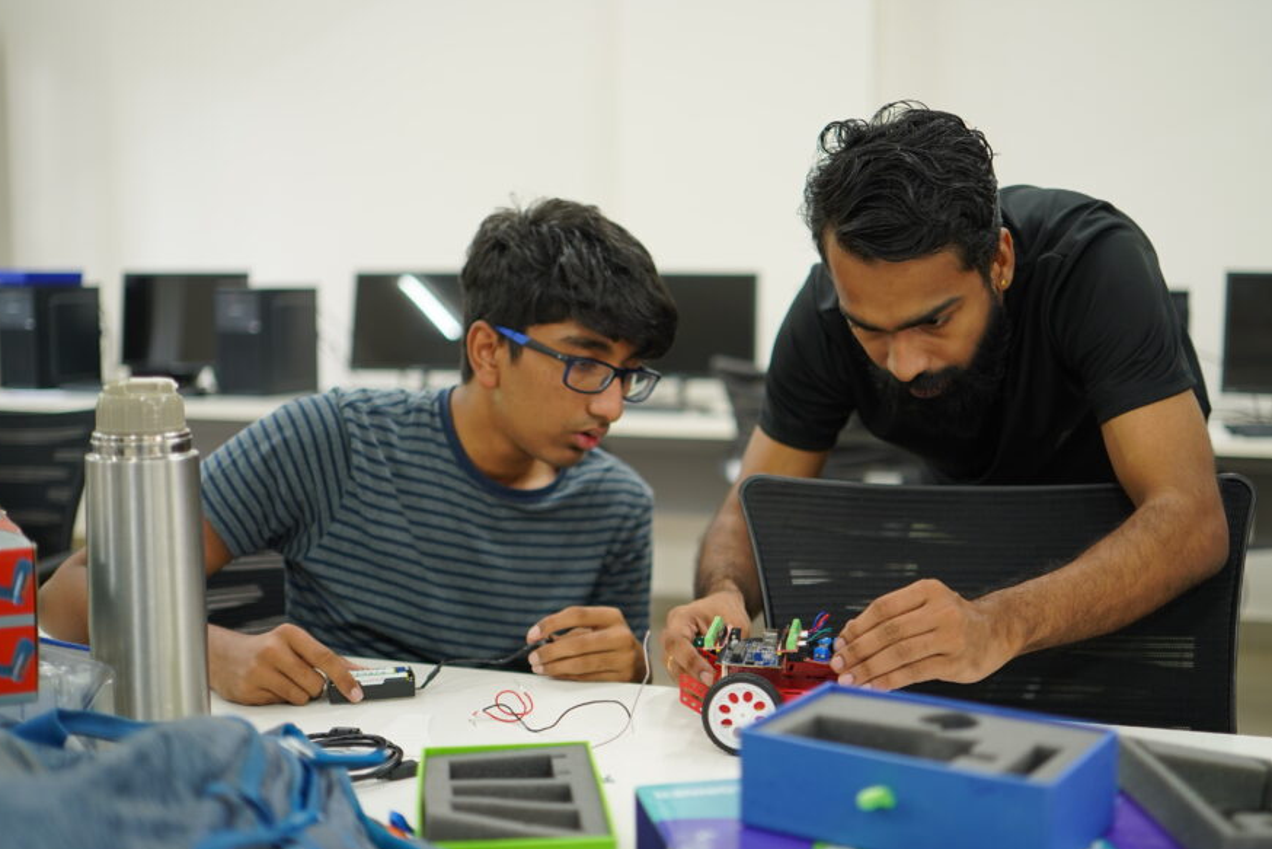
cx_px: 700
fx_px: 1449
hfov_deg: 47.3
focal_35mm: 41
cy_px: 448
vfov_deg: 32.6
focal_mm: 35
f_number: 1.8
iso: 320
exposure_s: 1/100
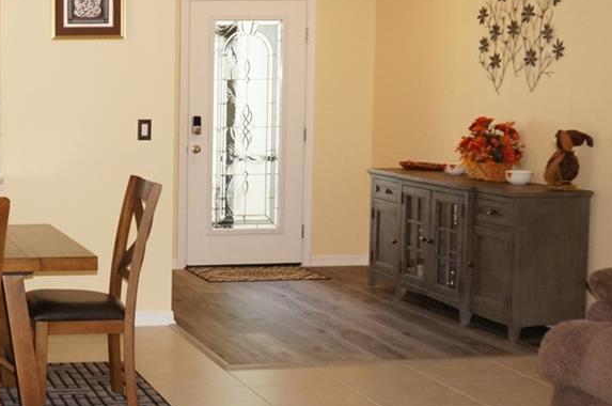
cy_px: 185
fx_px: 1137
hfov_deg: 27.2
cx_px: -85
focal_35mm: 67
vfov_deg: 20.2
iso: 800
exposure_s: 1/160
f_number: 4
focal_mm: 16
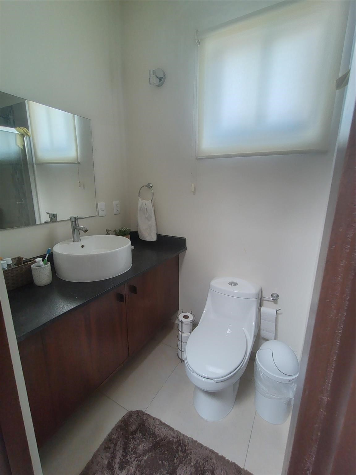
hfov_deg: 78.1
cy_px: 238
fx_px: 219
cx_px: 178
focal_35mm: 16
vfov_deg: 94.5
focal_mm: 1.66
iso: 275
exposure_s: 1/24
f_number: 2.2
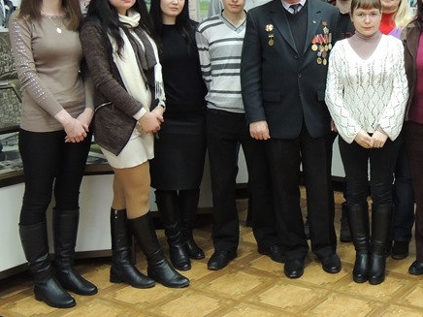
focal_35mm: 55
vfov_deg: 26.3
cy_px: 85
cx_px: 374
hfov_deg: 33.3
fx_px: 672
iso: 400
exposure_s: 1/15
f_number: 3.1
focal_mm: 5.3
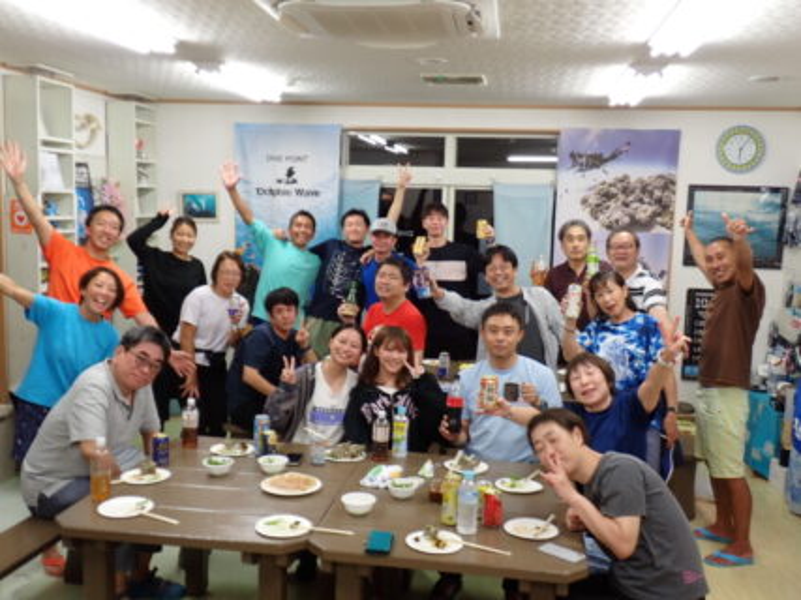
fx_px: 833
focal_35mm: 36
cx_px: 400
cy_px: 300
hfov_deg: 51.4
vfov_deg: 39.6
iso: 200
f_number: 2.5
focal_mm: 6.37
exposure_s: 1/50
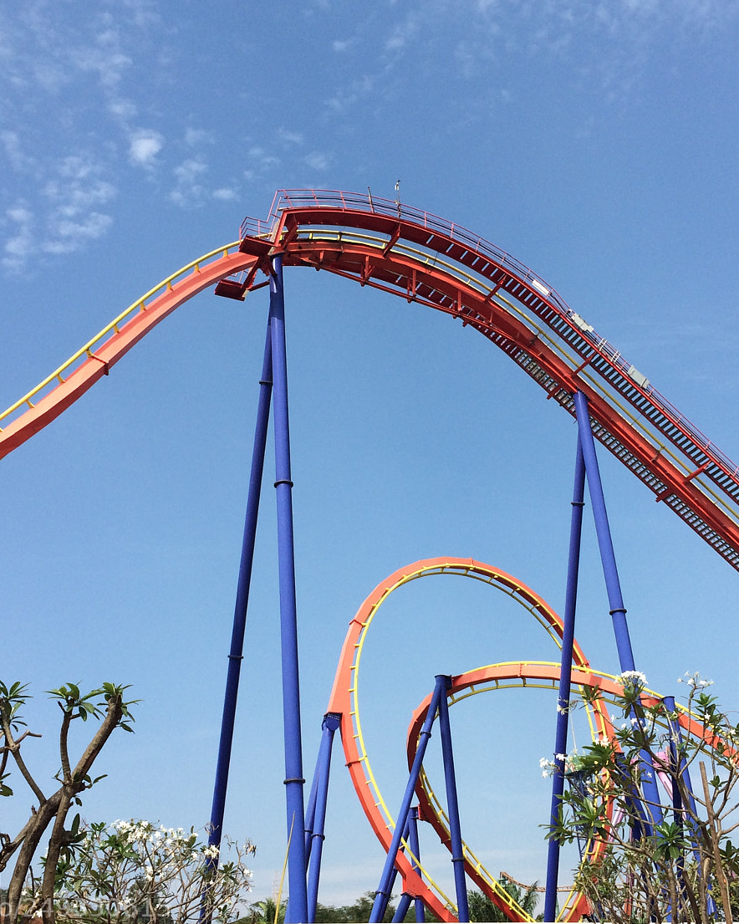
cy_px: 472
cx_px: 402
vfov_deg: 44.8
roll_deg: +4.3
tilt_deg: +25.0
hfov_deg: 36.5
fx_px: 1121
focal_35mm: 41
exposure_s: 1/1786
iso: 32
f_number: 2.2
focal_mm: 4.15
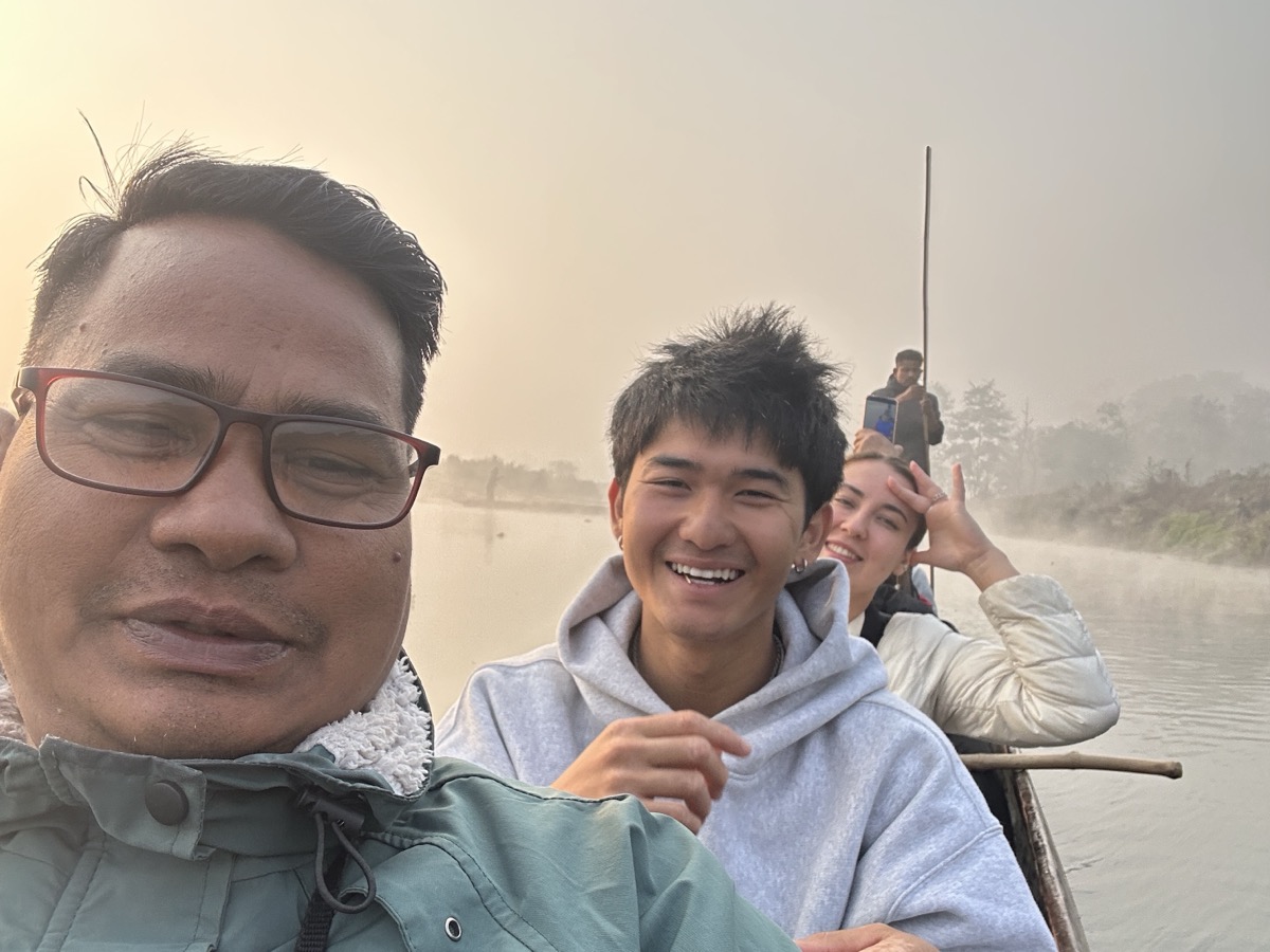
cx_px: 635
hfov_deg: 73.9
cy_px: 476
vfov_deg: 58.9
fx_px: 844
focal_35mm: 23
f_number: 1.9
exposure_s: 1/286
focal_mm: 2.69
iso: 25
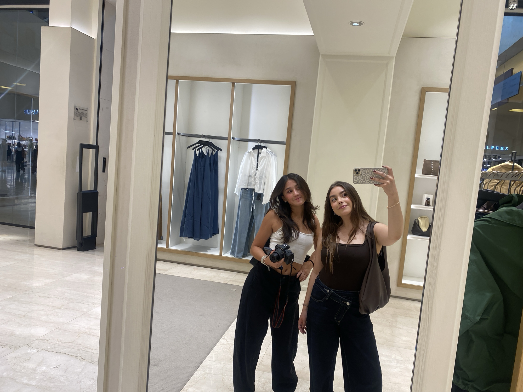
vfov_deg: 53.1
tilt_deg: -6.2
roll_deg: -5.0
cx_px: 262
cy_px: 196
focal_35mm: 26
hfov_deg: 67.3
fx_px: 393
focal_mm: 4.25
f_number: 1.8
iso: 40
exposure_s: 1/122
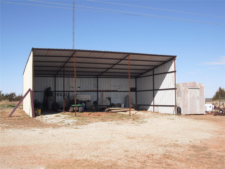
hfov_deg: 42.9
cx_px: 112
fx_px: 286
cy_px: 84
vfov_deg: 32.9
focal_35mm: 44
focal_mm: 7.7
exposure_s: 1/125
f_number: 8.5
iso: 64
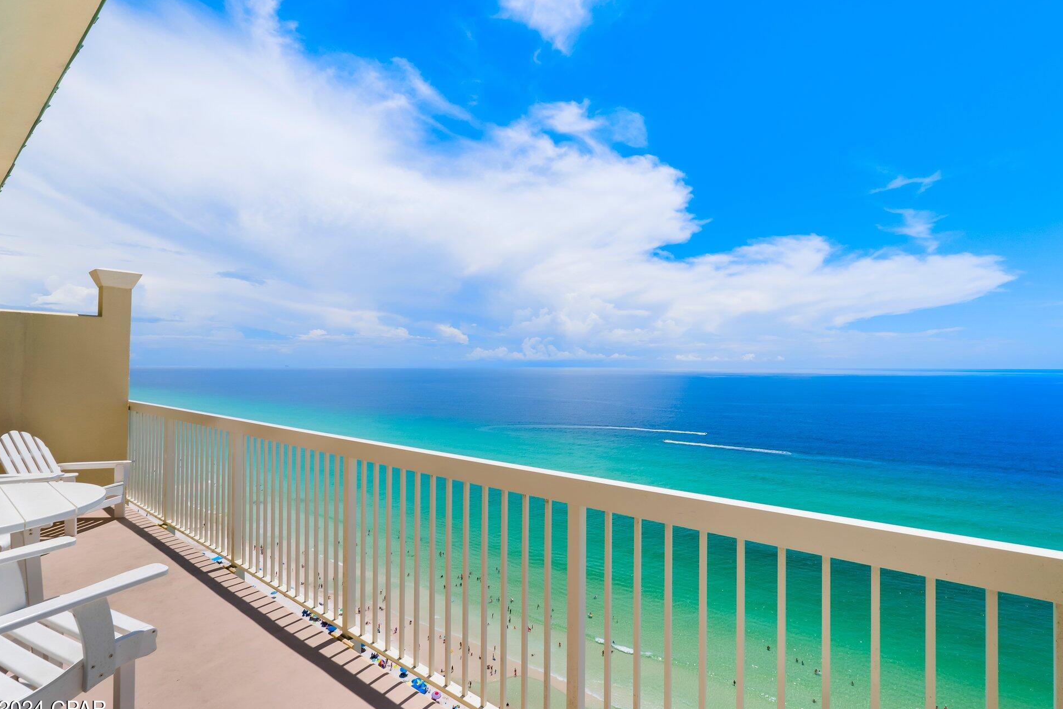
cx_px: 546
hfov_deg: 96.7
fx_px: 472
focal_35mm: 16
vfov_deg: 73.7
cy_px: 365
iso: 100
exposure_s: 1/200
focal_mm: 10
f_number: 9
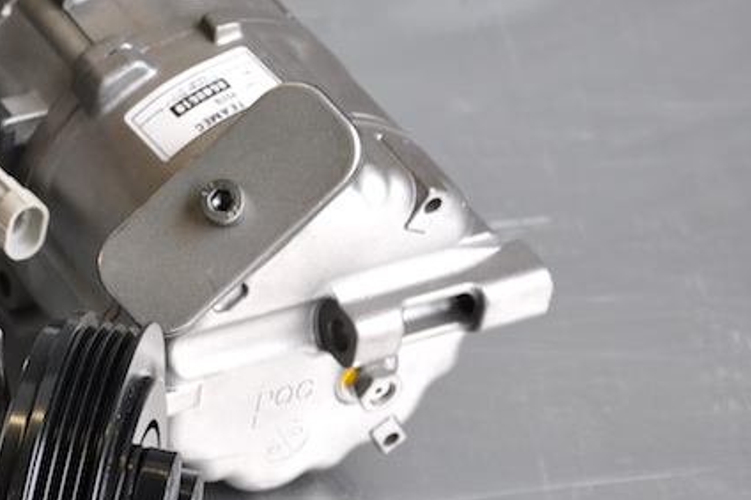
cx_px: -122
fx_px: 3168
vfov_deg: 9.0
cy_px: 289
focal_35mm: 152
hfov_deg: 13.2
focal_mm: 42
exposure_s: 1/30
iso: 200
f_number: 5.6
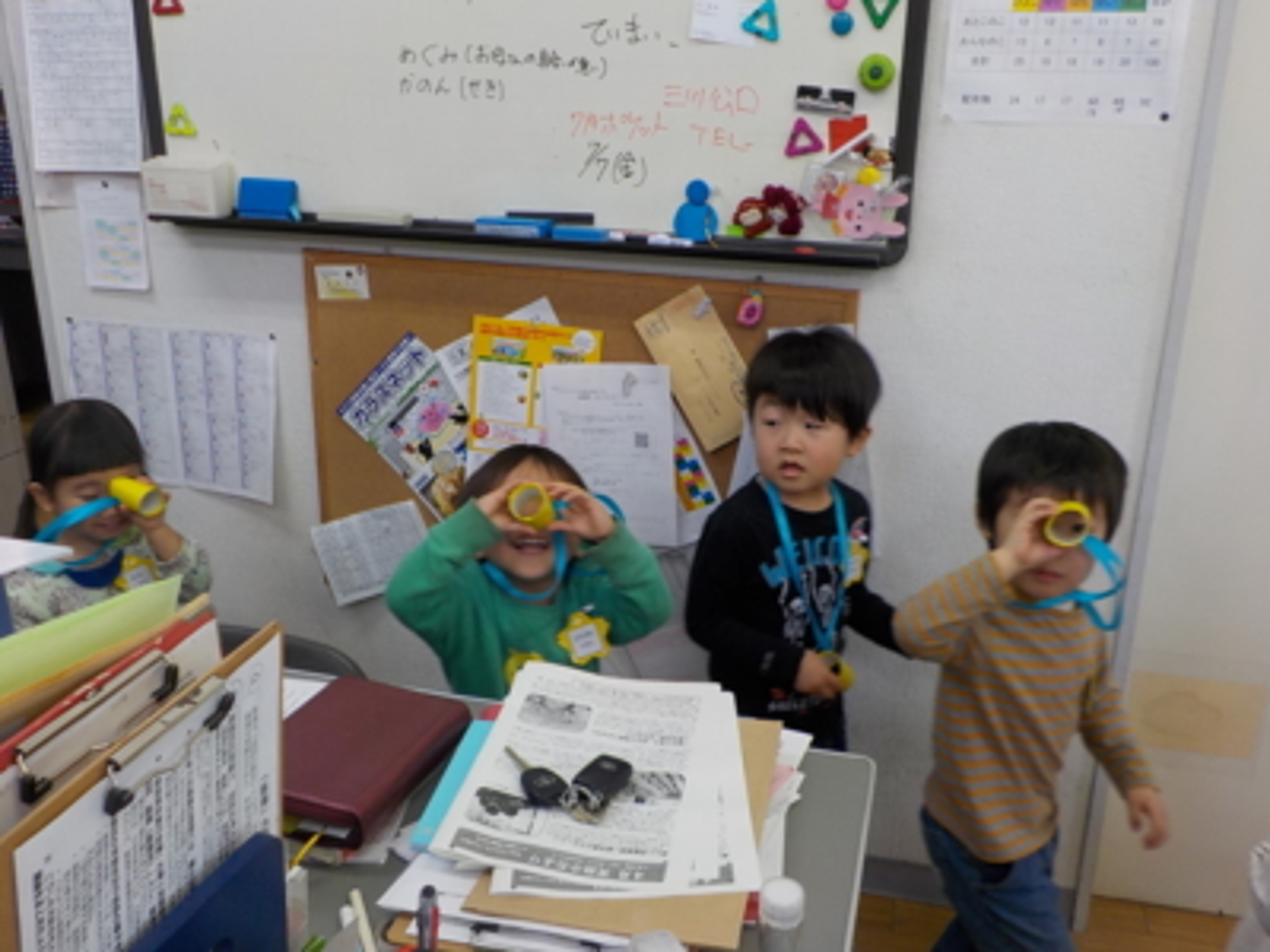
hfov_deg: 60.0
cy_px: 476
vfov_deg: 46.8
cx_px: 635
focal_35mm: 30
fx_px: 1101
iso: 125
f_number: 3.3
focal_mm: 4.1
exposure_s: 1/40
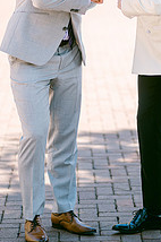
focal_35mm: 179
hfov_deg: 7.6
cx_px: 98
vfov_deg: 11.5
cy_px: 43
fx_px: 1205
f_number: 1.8
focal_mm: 85
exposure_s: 1/1600
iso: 64
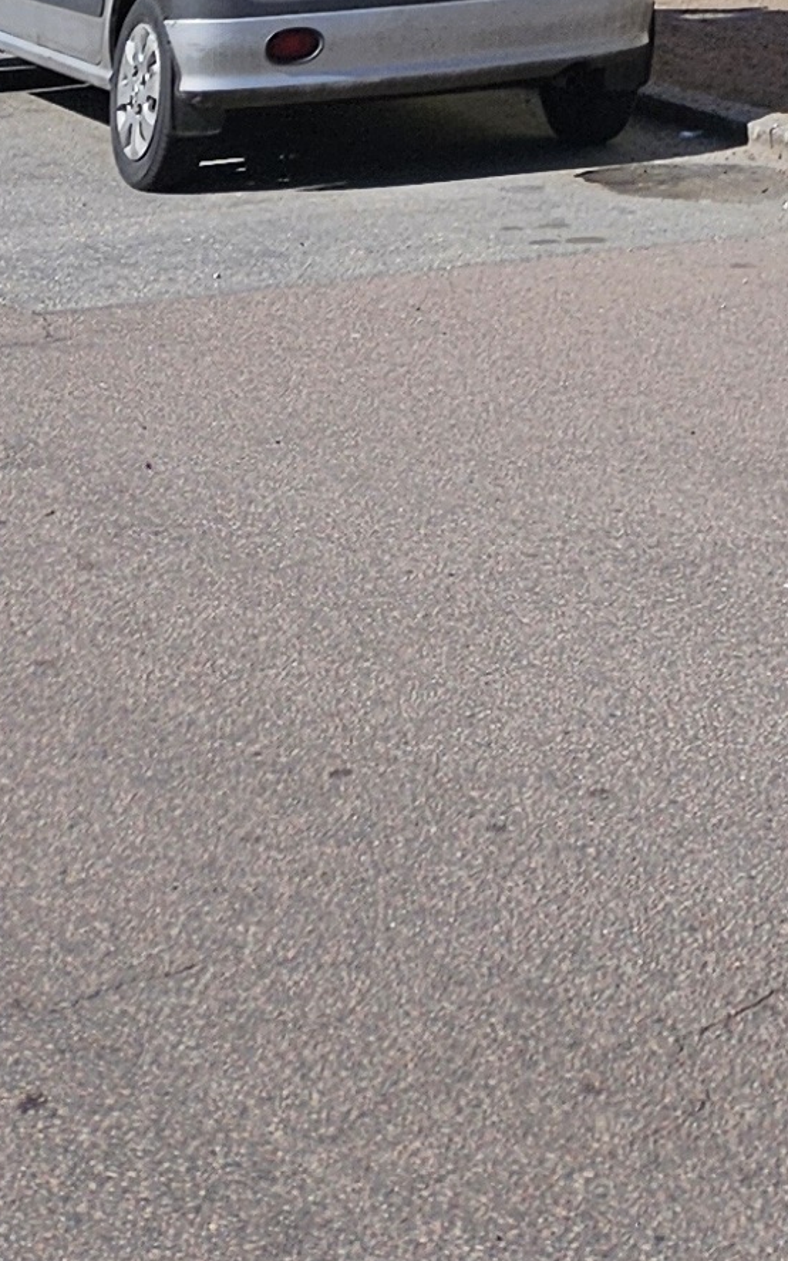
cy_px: -1533
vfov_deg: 14.4
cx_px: 1499
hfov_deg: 11.0
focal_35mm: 110
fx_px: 3782
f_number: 1.8
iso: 25
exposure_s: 1/3579
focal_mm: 5.4
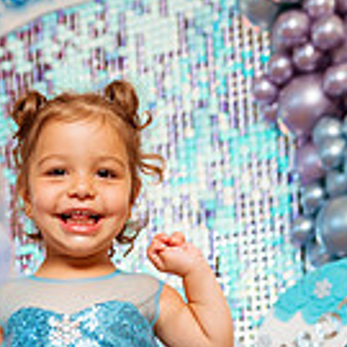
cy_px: 440
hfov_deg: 25.0
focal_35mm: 68
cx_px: 82
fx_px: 771
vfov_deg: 22.8
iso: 800
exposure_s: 1/400
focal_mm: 24
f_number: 3.5
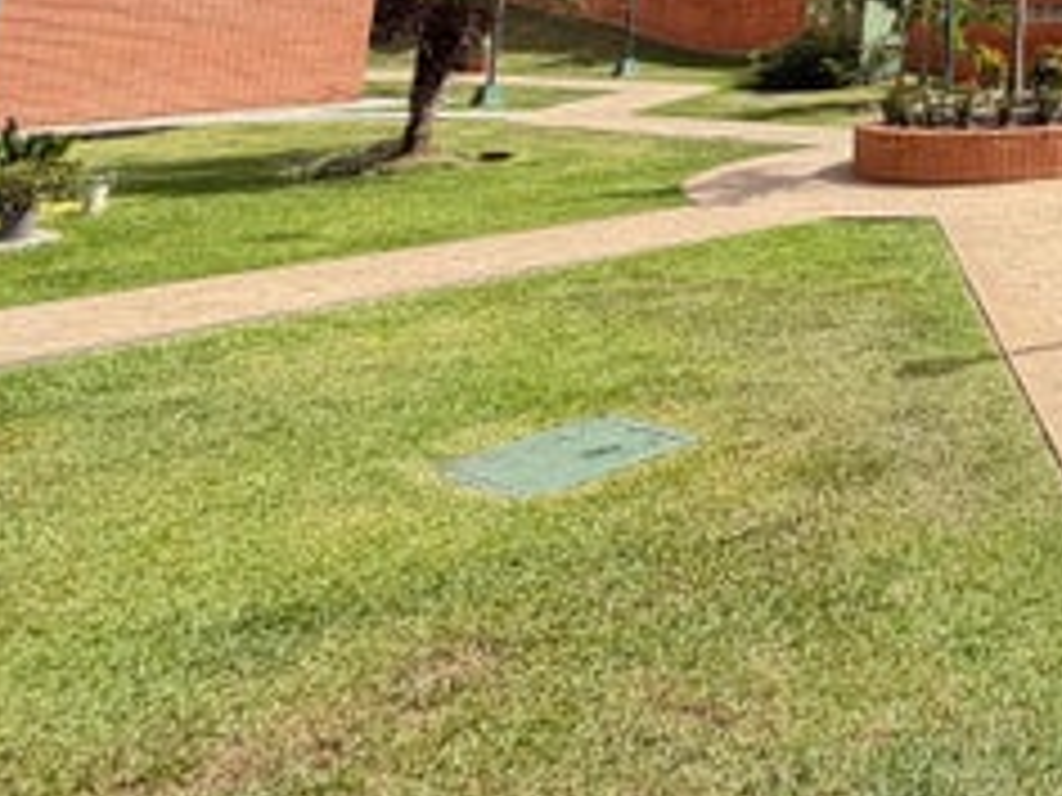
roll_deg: +1.4
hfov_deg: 34.2
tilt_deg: +9.7
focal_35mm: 38
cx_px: 1395
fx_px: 1166
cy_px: -202
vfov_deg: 30.7
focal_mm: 2.22
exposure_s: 1/527
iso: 40
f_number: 2.2
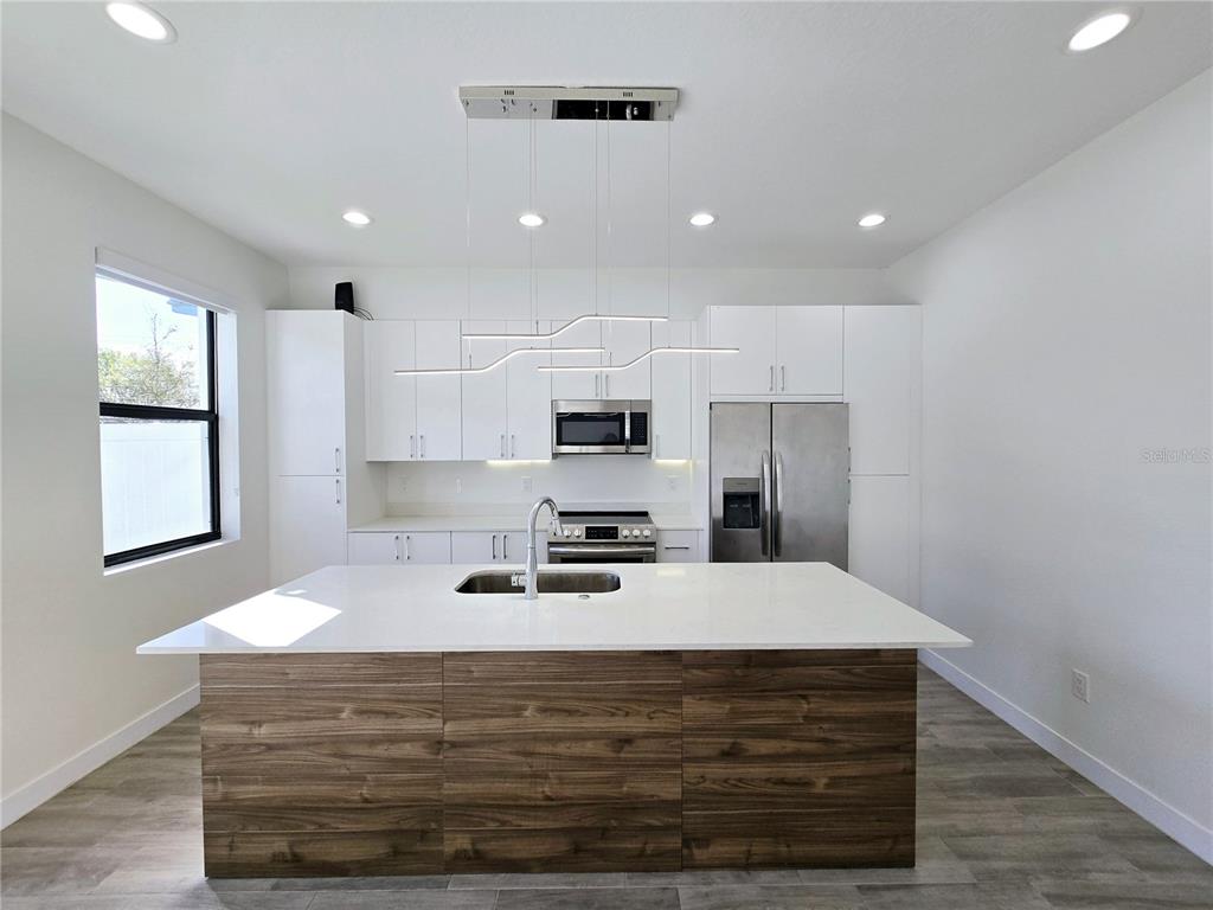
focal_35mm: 13
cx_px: 606
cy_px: 455
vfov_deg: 89.9
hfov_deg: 106.2
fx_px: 456
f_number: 2.2
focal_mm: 2.2
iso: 50
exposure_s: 1/250
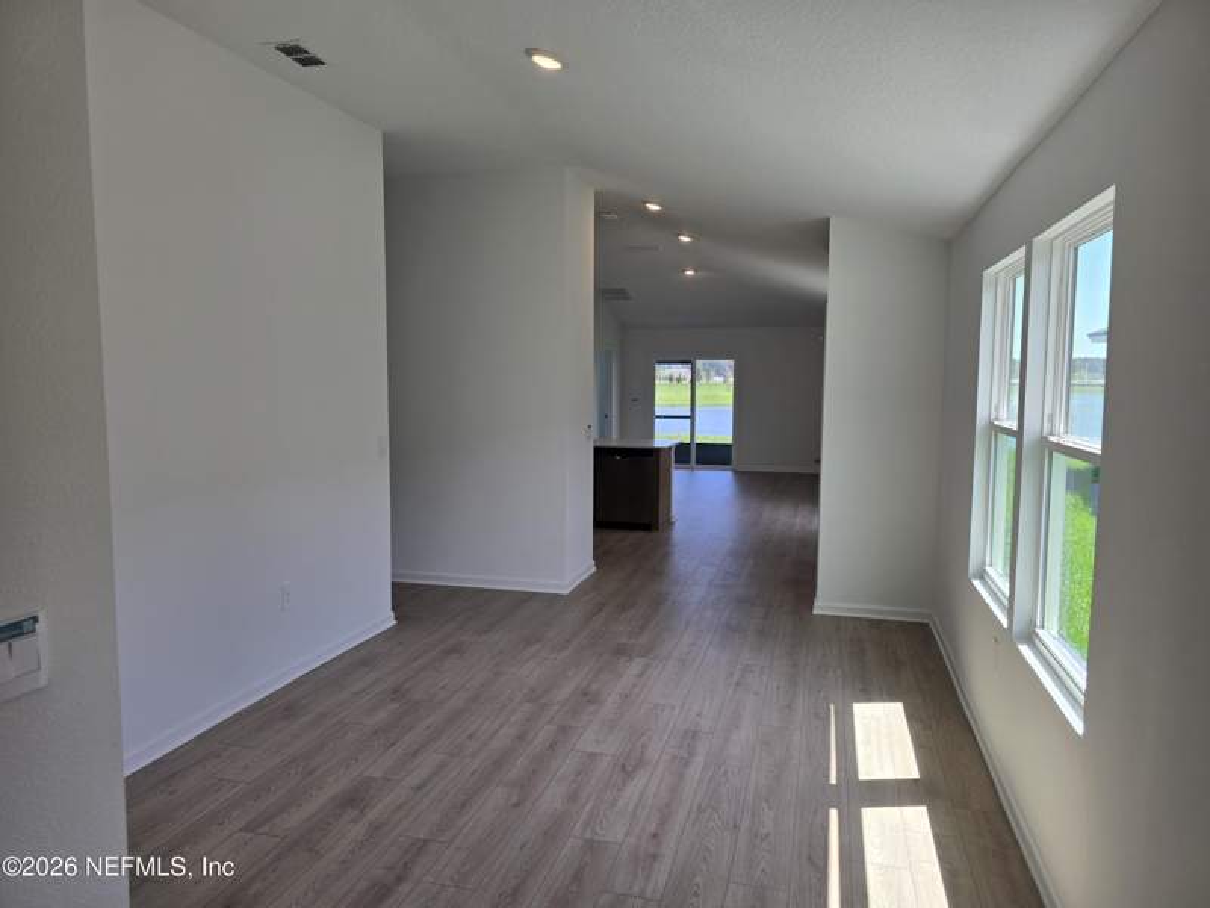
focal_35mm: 23
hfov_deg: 73.9
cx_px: 605
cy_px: 454
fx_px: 804
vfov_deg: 58.9
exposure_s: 1/120
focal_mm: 6.3
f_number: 1.7
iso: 12
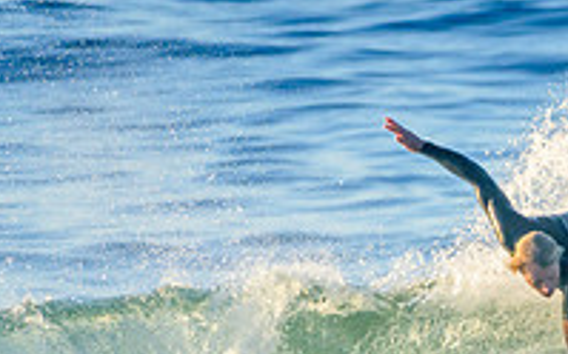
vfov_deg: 0.6
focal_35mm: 2228
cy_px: 430
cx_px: 736
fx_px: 34460
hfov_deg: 0.9
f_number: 5.6
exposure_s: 1/2000
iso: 640
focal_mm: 500
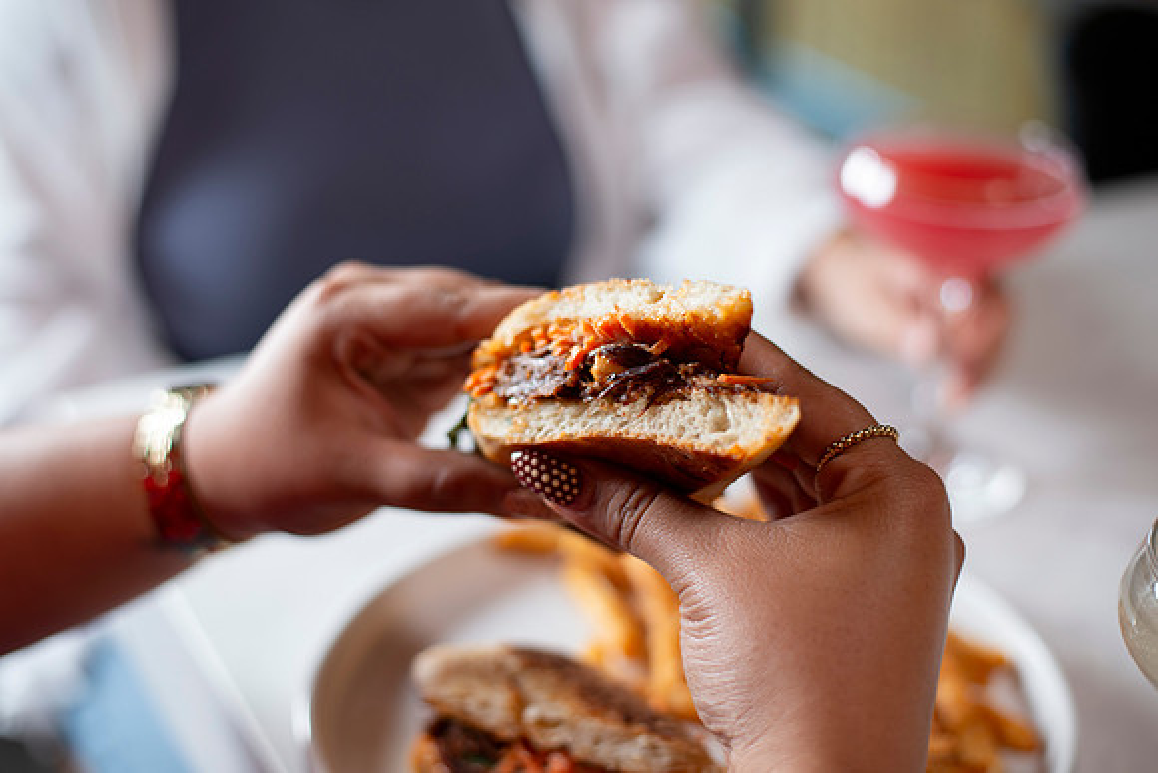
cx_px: 579
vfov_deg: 27.0
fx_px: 1609
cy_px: 386
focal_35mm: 50
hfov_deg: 39.6
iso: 200
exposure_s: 1/250
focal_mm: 50
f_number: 2.5
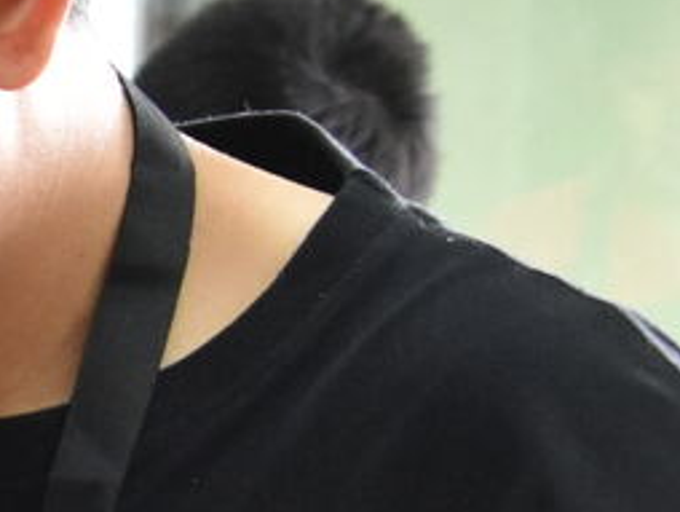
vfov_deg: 4.7
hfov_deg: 6.0
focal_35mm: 316
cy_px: 858
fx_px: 6221
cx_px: -977
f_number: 5
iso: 2000
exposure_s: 1/100
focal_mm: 31
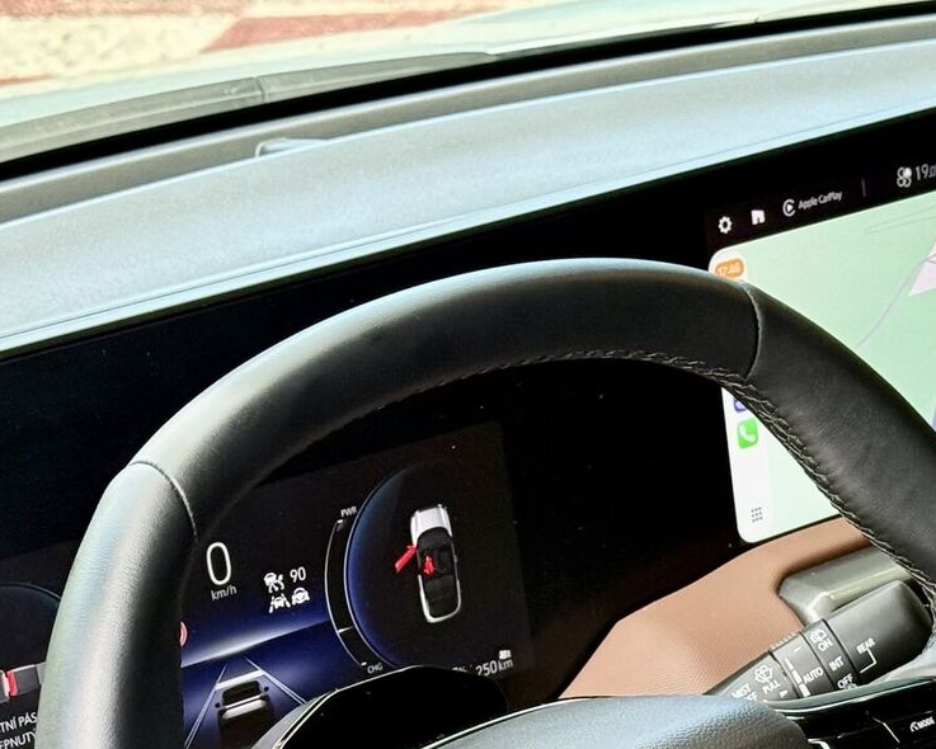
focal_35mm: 122
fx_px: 3381
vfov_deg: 12.4
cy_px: 894
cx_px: 890
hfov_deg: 15.5
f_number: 1.78
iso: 160
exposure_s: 1/101
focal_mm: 6.76
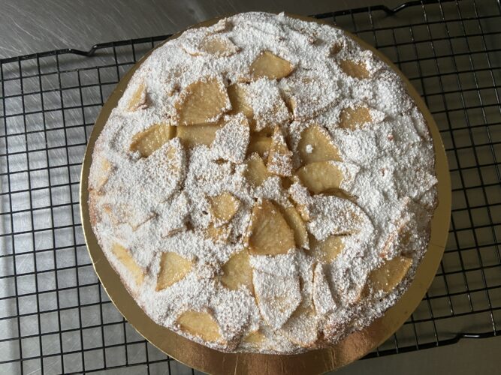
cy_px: 188
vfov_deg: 53.0
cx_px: 250
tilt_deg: -82.9
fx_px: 376
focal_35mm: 26
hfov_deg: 67.3
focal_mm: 4.25
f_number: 1.8
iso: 125
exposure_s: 1/60
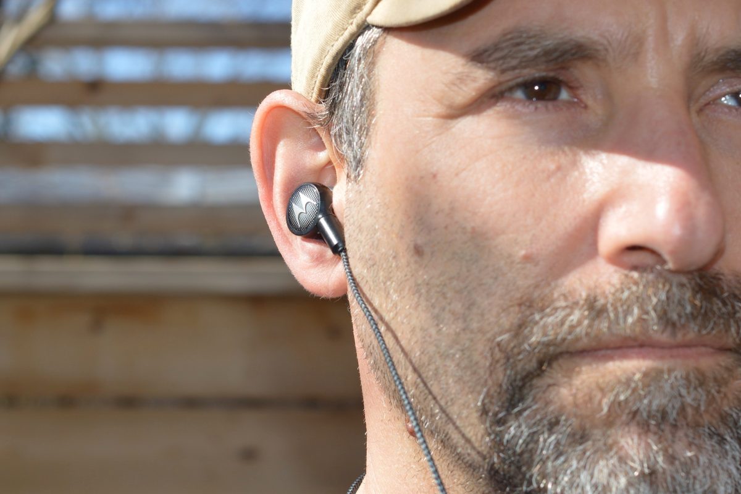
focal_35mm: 75
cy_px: 247
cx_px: 370
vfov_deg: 18.2
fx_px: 1543
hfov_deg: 27.0
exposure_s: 1/200
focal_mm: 50
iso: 100
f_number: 8
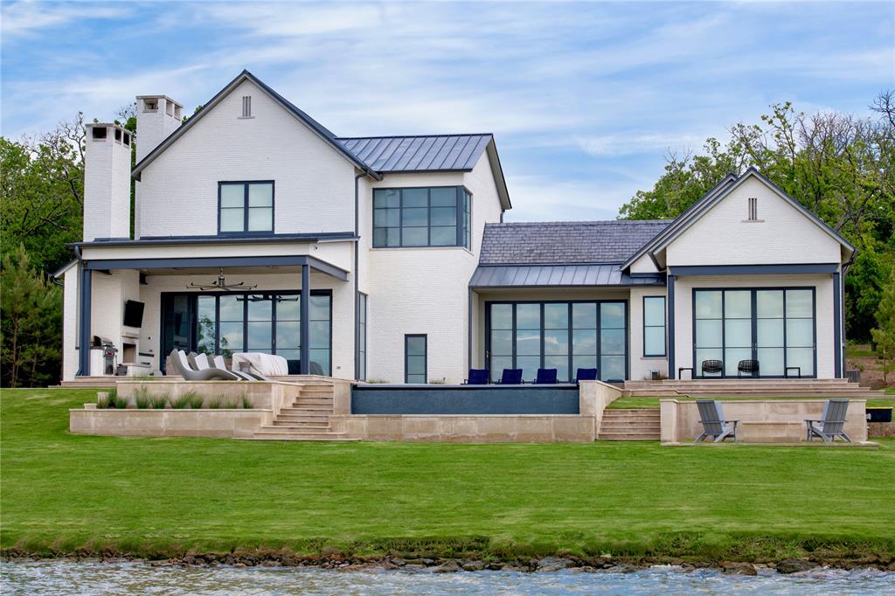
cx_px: 448
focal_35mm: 70
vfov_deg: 19.4
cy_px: 298
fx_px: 1740
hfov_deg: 28.9
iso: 200
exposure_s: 1/320
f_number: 8
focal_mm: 70
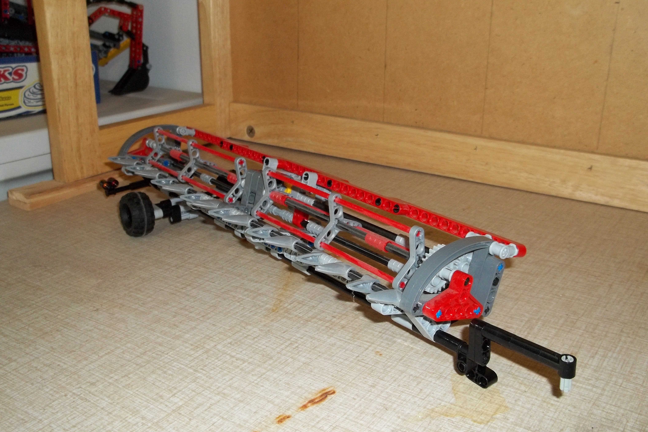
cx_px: 327
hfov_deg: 54.4
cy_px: 207
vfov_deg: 37.8
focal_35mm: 35
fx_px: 630
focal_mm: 5.9
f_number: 3.3
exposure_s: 1/30
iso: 160
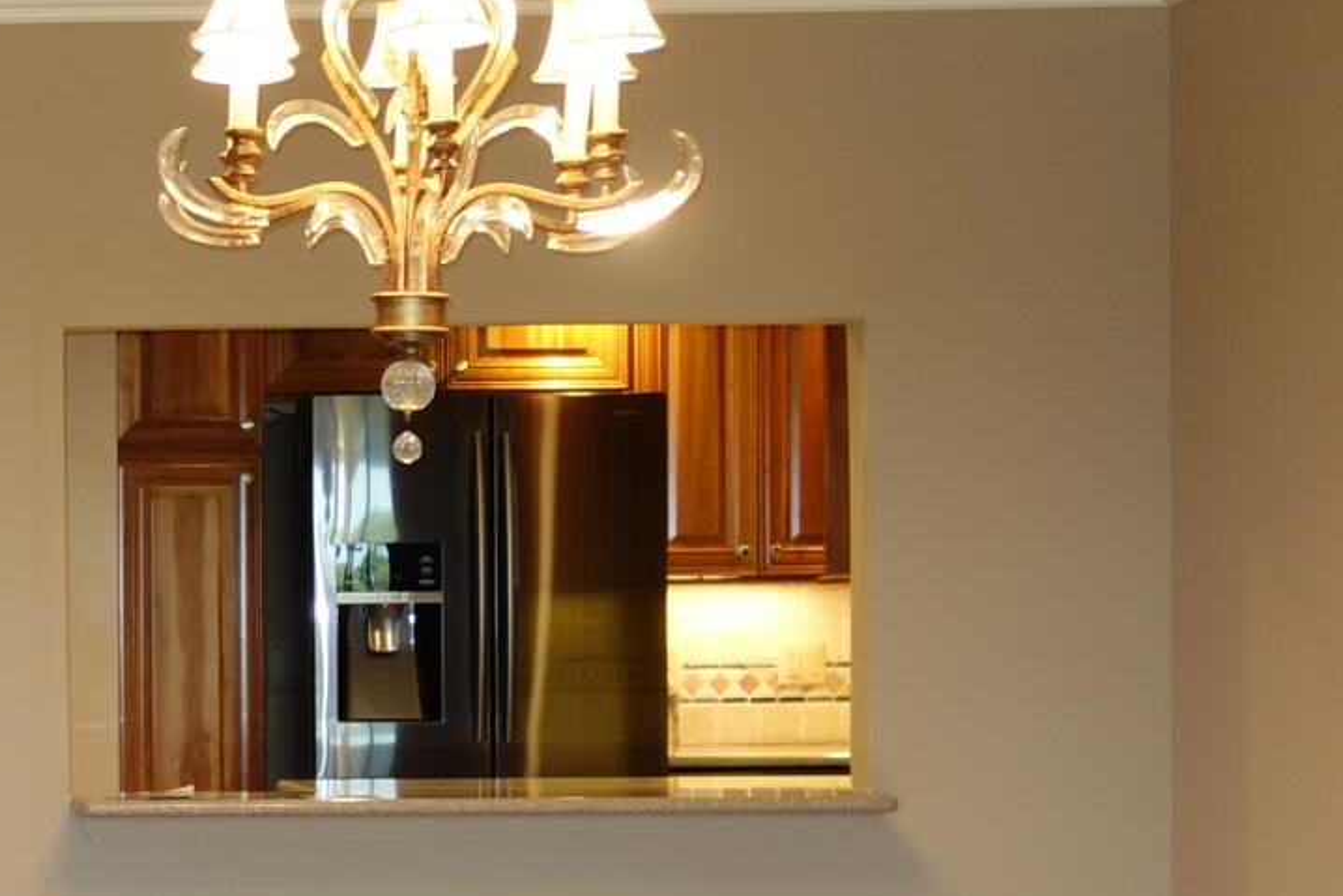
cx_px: -426
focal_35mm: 117
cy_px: 668
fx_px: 4365
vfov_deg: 11.7
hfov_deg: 16.5
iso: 125
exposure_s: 1/40
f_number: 1.8
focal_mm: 10.4
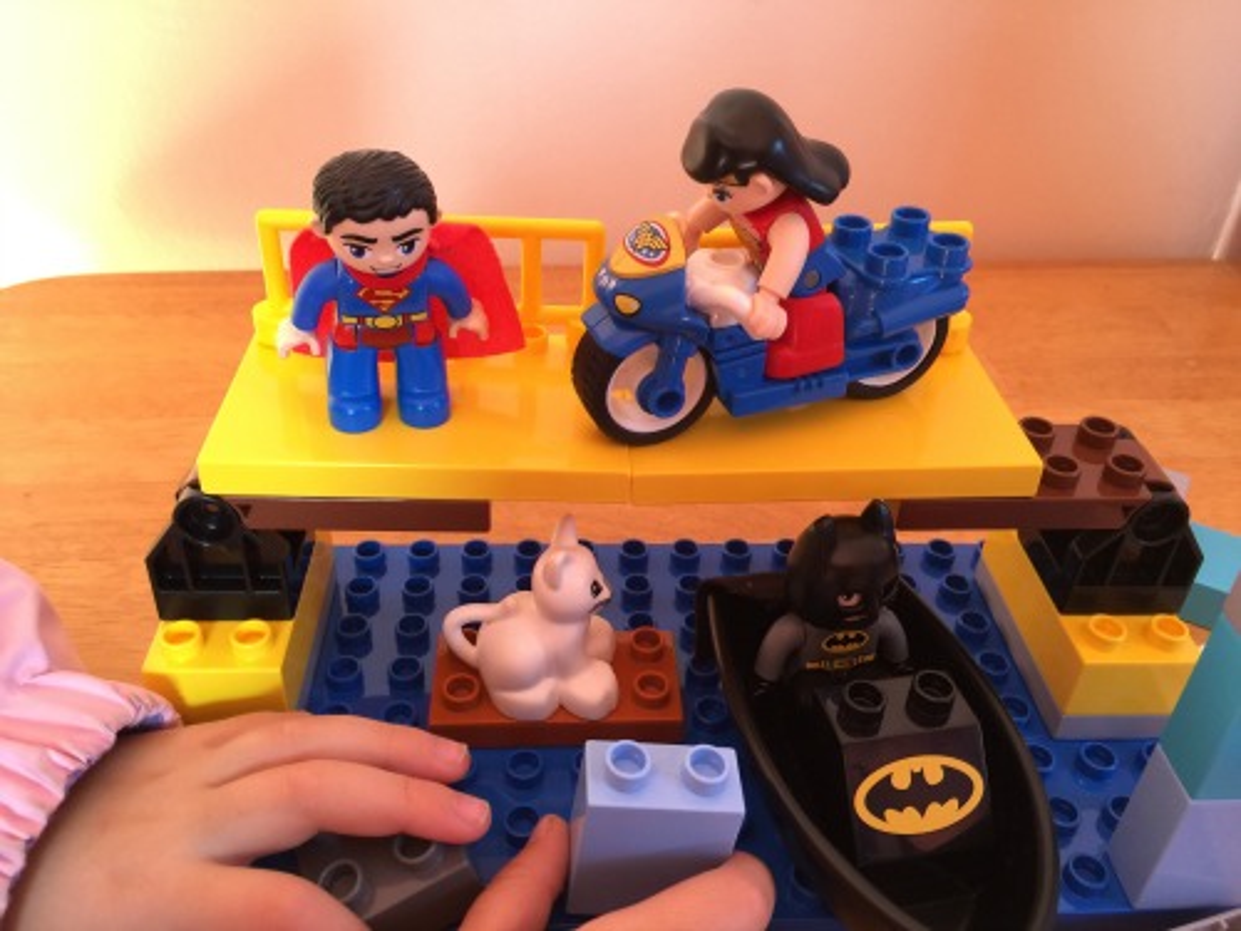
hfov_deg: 61.7
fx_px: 1040
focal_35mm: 29
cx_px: 620
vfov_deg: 48.2
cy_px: 466
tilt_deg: -34.6
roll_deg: -3.9
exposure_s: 1/15
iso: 32
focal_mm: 4.15
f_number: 2.2
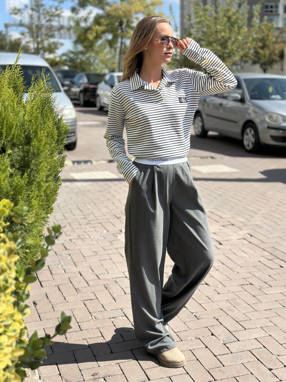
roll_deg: +0.3
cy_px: 191
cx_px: 143
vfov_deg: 39.7
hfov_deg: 30.3
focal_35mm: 48
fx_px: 529
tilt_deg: -8.4
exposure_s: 1/5556
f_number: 1.78
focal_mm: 6.86
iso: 100
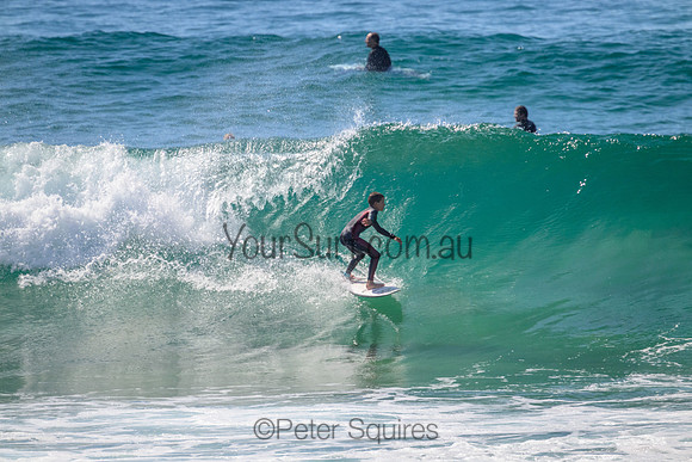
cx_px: 346
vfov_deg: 1.7
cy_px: 231
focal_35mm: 800
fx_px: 15381
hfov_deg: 2.6
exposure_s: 1/2000
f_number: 11
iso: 1100
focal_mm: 800
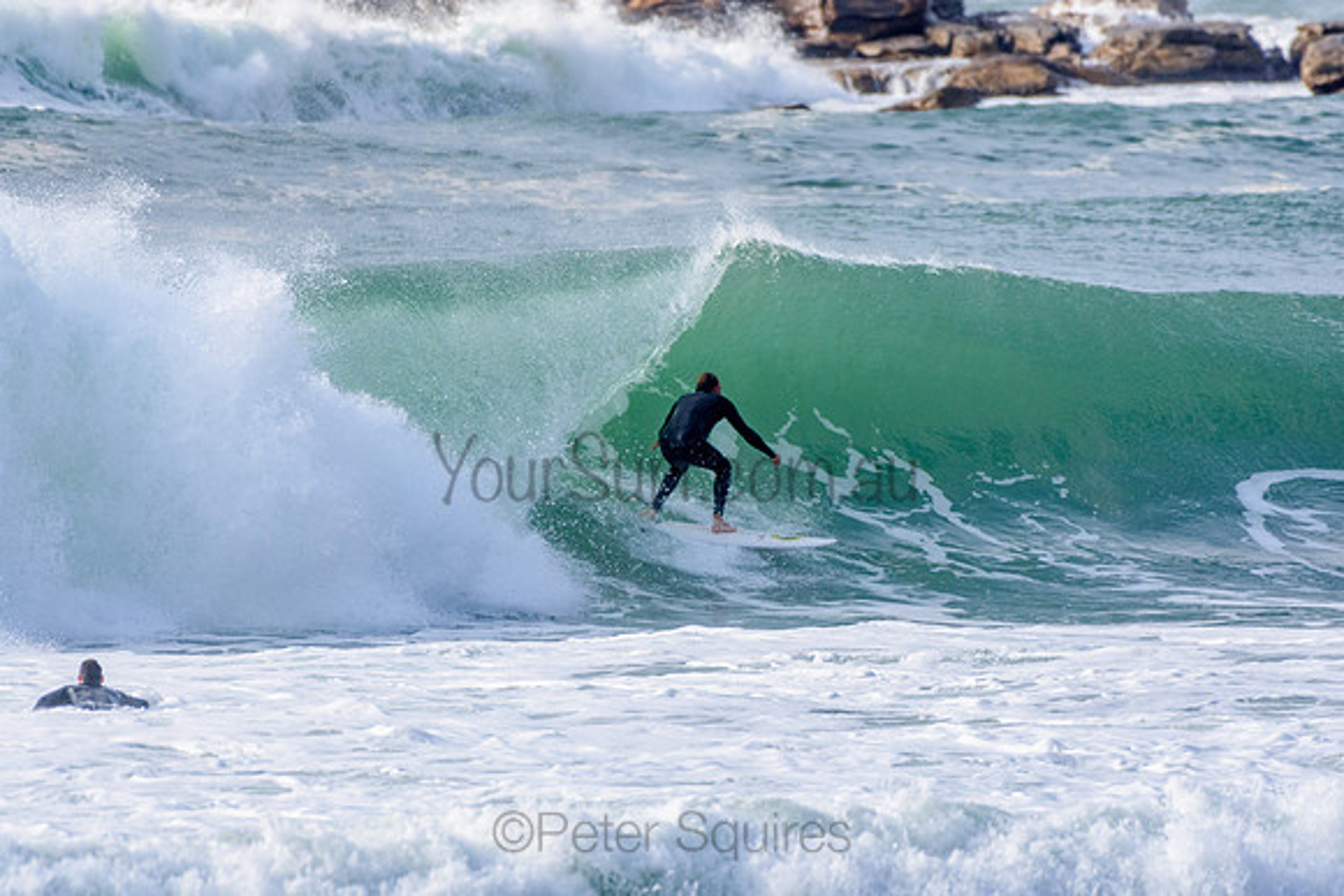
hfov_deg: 2.7
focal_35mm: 750
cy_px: 448
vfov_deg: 1.8
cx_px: 672
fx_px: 28005
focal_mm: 500
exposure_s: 1/2000
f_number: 5.6
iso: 450
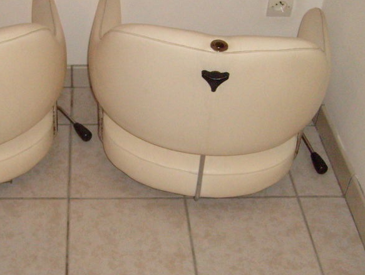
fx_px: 633
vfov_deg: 24.4
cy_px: 112
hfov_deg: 31.7
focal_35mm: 60
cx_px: 101
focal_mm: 5.8
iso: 400
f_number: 2.8
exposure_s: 1/45
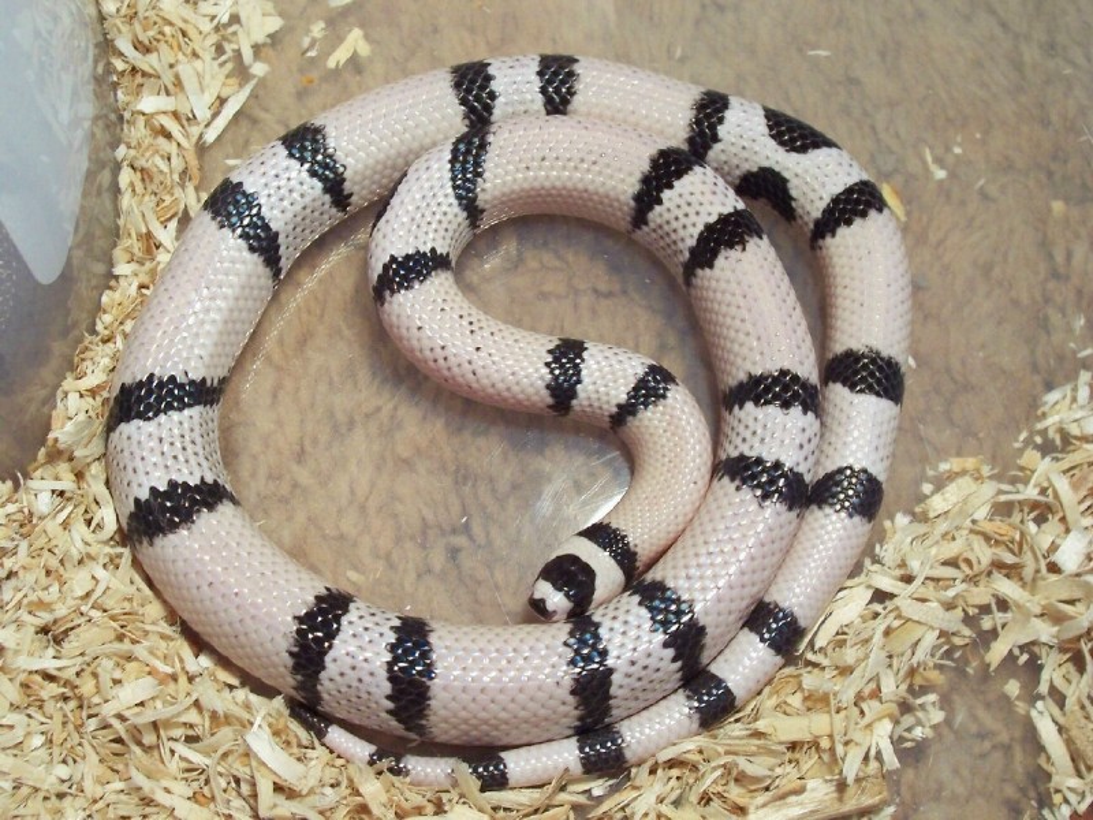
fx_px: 1326
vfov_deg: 34.3
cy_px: 410
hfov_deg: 44.8
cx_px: 546
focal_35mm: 42
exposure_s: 1/20
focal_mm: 7
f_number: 3
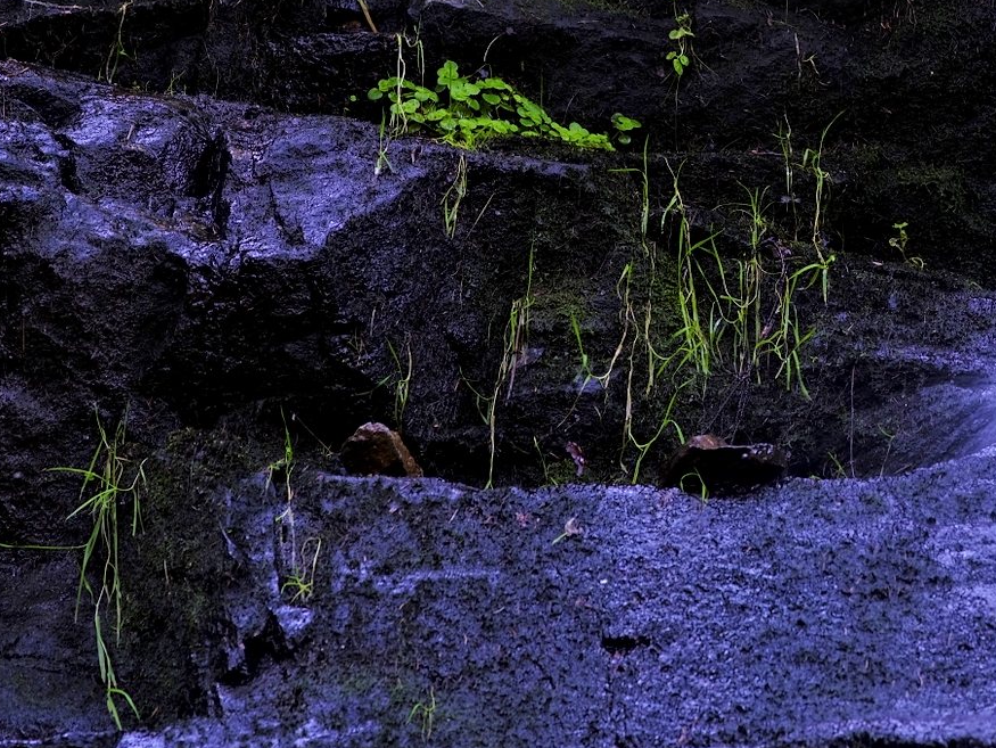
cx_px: 782
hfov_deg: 5.5
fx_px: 10391
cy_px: 166
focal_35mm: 361
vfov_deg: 4.1
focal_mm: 200
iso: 100
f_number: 4
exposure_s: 1/3.1
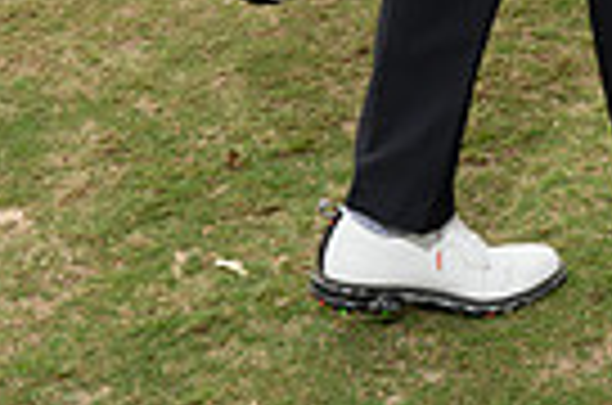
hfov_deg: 15.0
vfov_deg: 9.2
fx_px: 2307
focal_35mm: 136
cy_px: -518
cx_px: 522
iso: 400
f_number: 10
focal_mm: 41
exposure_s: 1/250
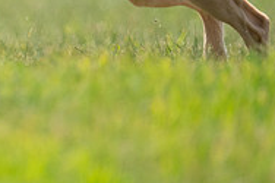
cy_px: -60
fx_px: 15089
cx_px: -55
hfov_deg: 1.0
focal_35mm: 1977
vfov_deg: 0.7
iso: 1600
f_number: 6.3
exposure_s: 1/4000
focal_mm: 600
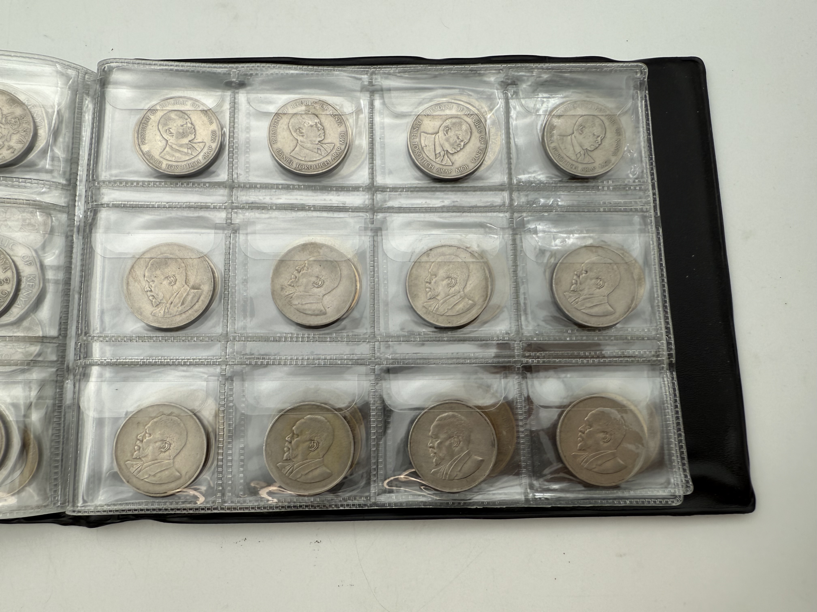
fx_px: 566
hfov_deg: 71.6
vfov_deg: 56.8
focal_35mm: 24
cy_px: 306
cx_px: 408
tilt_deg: -78.0
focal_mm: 2.22
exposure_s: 1/243
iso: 40
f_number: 2.2
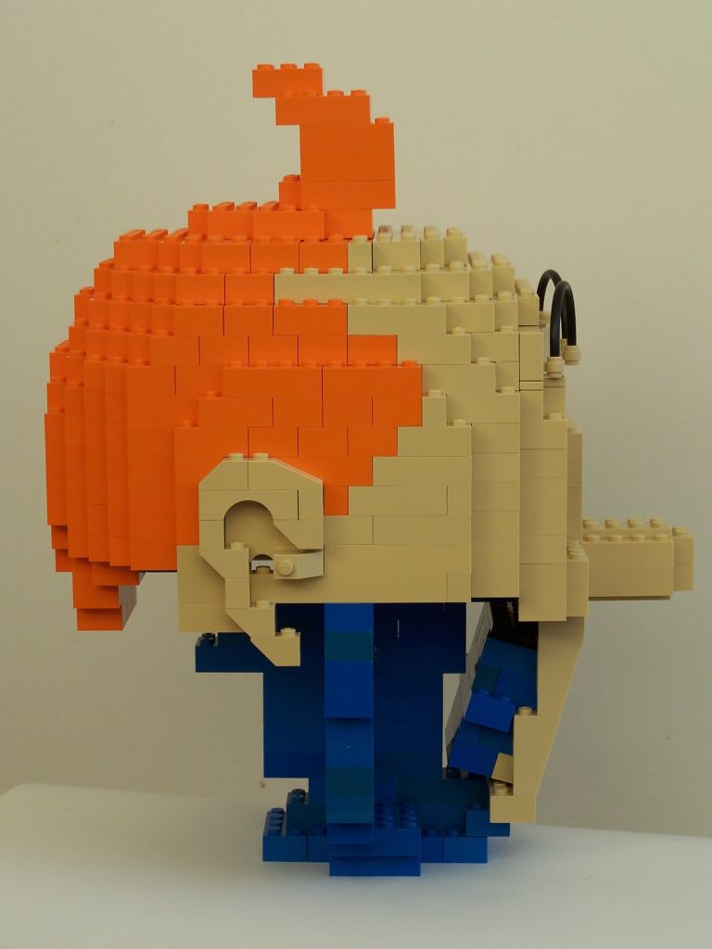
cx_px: 356
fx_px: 2249
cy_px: 474
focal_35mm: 82
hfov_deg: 18.0
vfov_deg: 23.8
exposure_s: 1/125
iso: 80
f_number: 3.2
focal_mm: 13.7
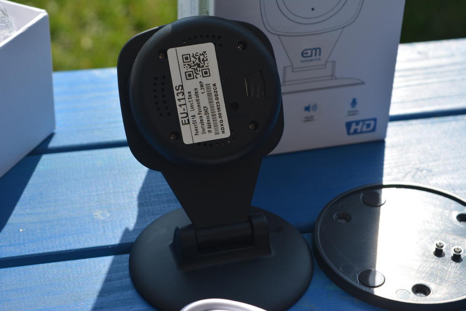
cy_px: 156
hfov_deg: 24.6
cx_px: 233
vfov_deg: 16.6
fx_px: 1068
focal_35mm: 82
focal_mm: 55
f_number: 8
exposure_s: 1/250
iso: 110
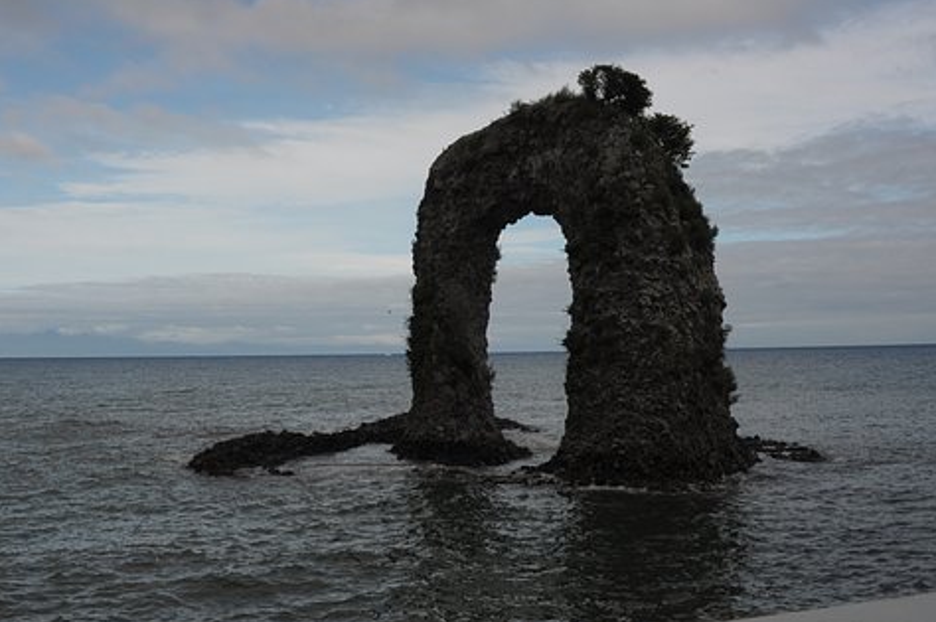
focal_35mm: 41
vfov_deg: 32.9
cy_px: 292
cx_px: 438
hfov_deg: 47.9
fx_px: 1053
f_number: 13
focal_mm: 25
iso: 320
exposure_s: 1/640
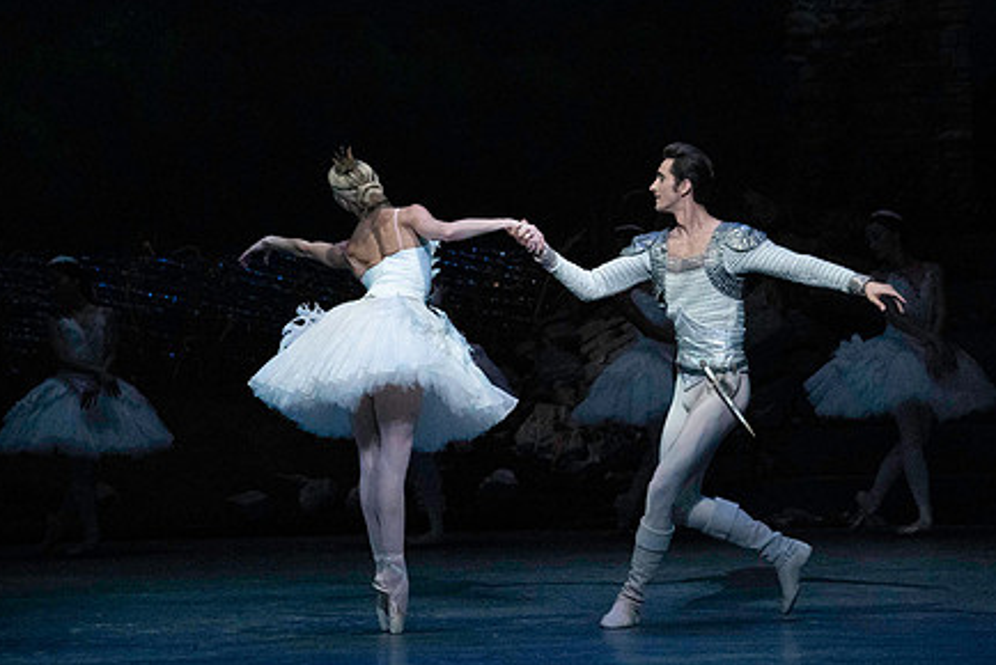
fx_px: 7059
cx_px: 576
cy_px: 235
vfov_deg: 5.4
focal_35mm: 255
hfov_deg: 8.1
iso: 25600
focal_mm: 191
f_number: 5
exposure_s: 1/400
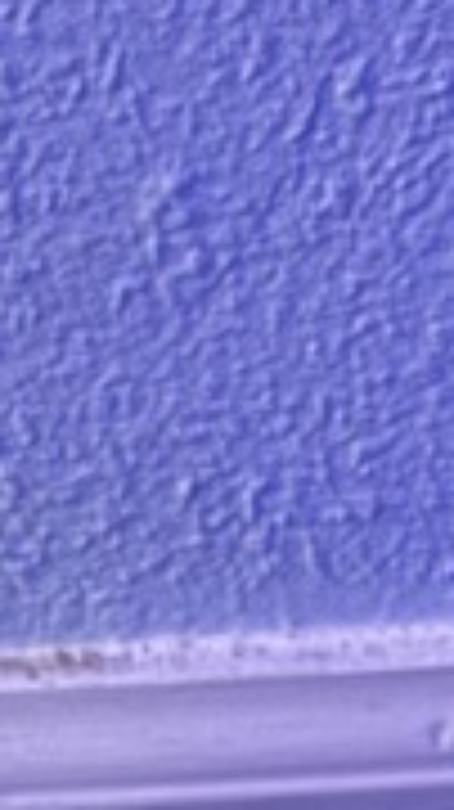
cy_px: 2318
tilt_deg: -67.8
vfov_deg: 8.1
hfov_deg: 5.2
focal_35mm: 233
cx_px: 387
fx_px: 4996
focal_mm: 6.76
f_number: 1.78
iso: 1600
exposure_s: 1/20
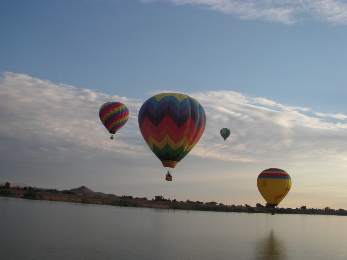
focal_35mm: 38
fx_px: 381
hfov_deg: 49.0
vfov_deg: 37.7
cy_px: 130
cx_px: 174
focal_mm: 6.3
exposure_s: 1/200
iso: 100
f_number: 6.6
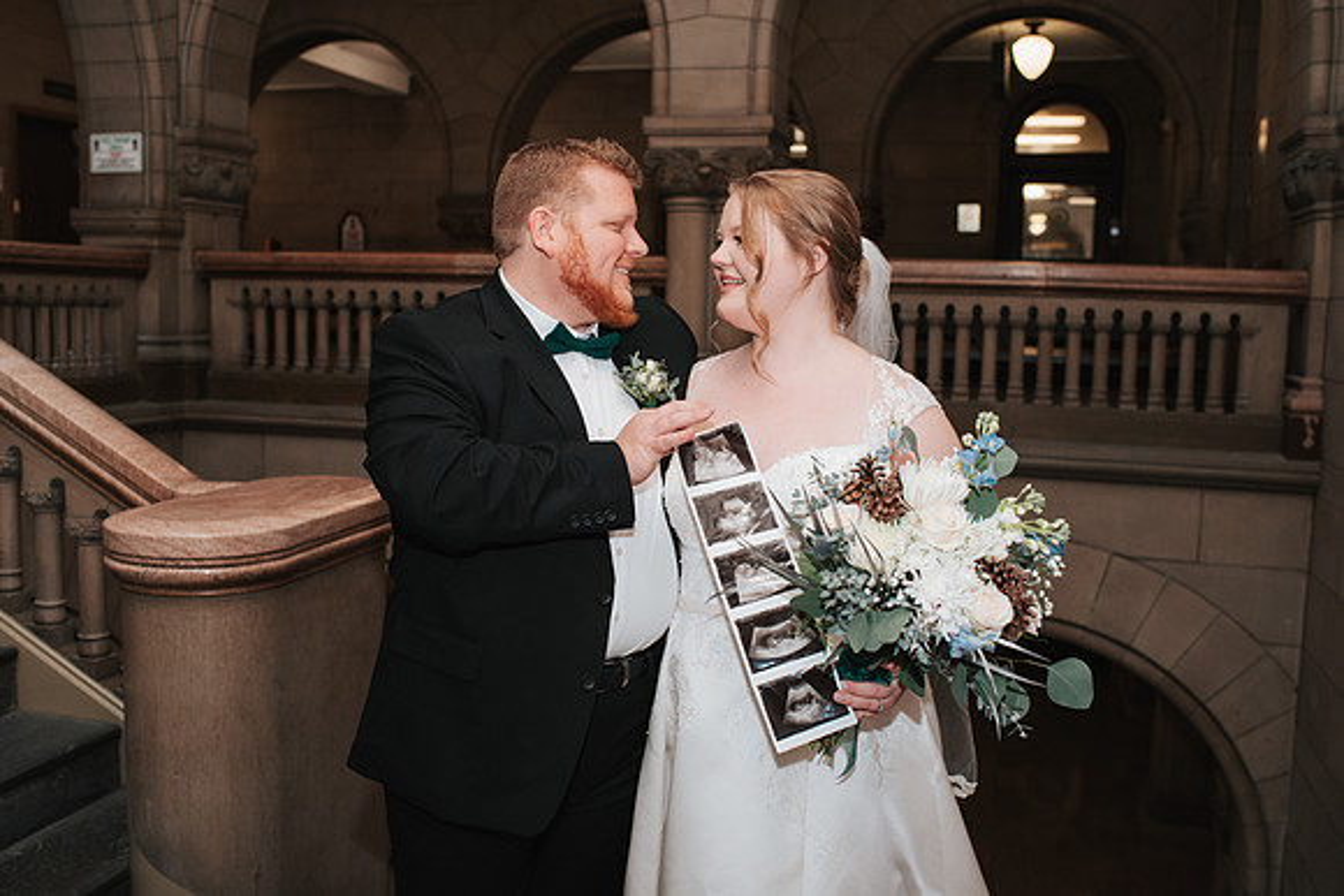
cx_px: 663
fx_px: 1323
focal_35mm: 35
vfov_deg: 37.4
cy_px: 448
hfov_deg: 53.8
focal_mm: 35
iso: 1000
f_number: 3.5
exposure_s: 1/200
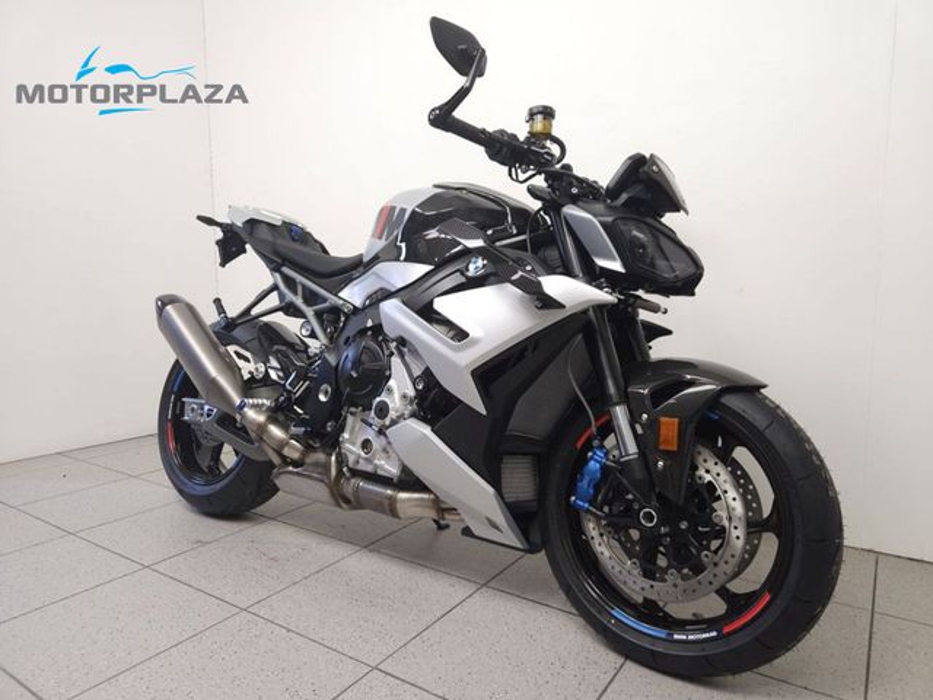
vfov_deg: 58.9
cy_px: 350
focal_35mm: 23
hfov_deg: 73.9
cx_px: 466
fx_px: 620
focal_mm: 5.4
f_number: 1.8
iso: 100
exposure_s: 1/50
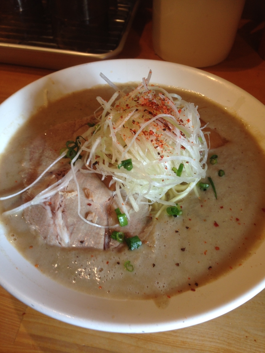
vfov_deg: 55.4
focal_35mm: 33
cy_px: 176
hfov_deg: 42.9
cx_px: 132
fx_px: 337
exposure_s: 1/20
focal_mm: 4.12
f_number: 2.4
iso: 64
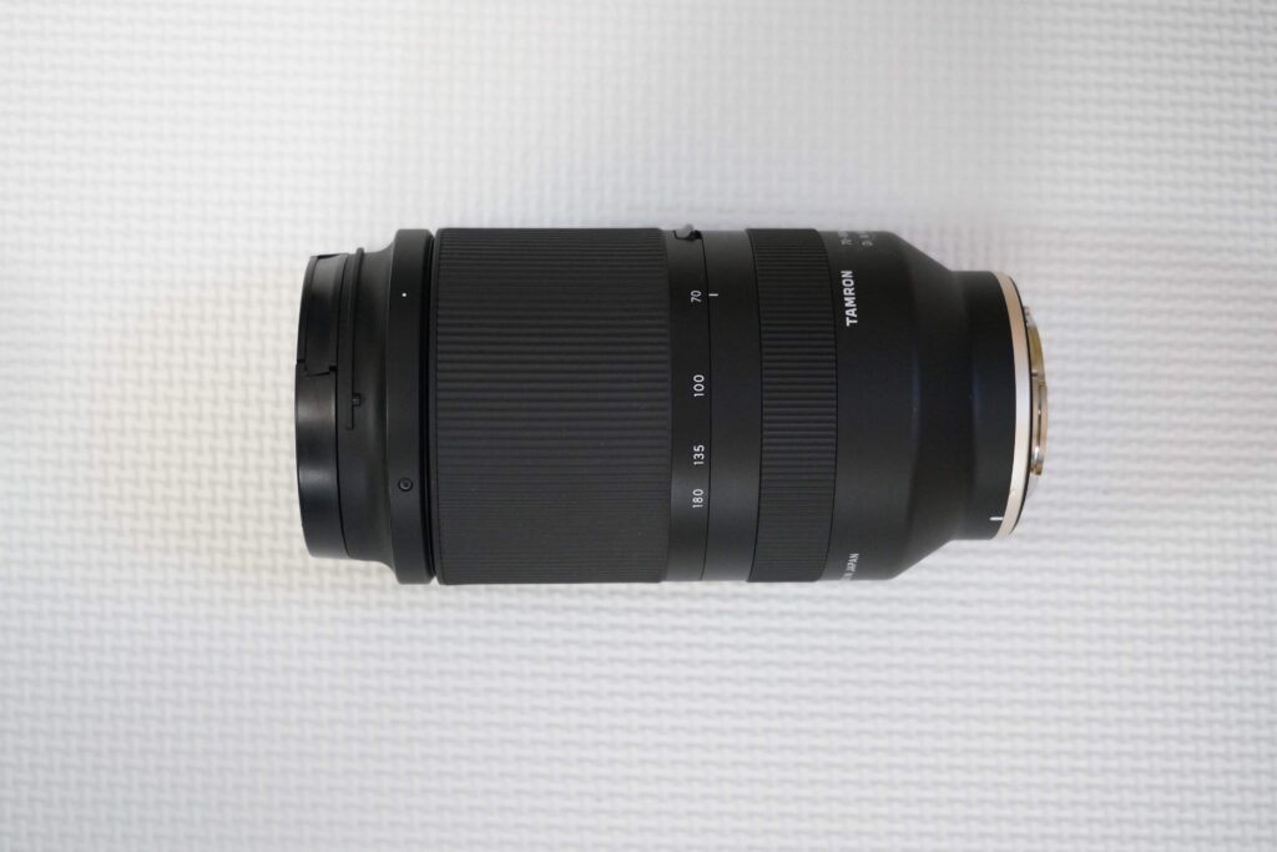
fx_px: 2128
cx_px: 638
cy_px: 426
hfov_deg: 33.4
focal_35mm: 60
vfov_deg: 22.6
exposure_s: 1/125
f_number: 5.6
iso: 6400
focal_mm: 60
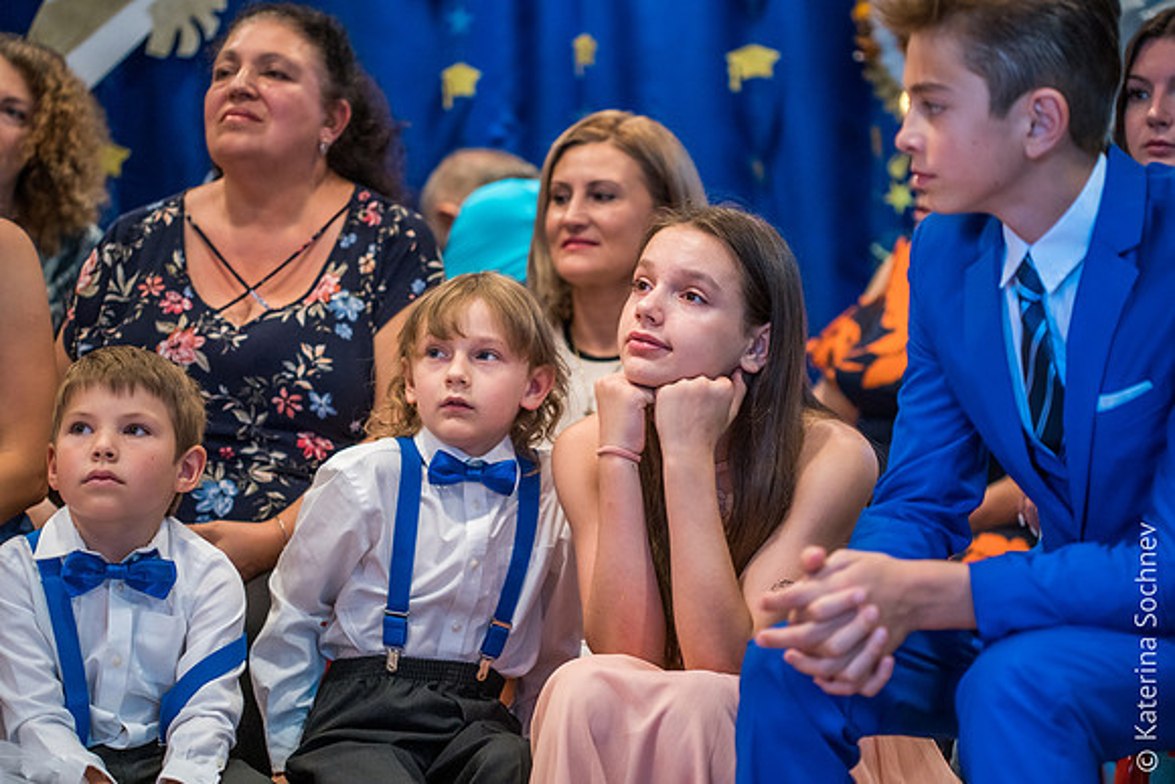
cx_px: 588
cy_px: 392
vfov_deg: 13.7
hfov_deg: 20.4
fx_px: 3264
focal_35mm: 100
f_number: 2.8
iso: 1600
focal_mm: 100
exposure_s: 1/125
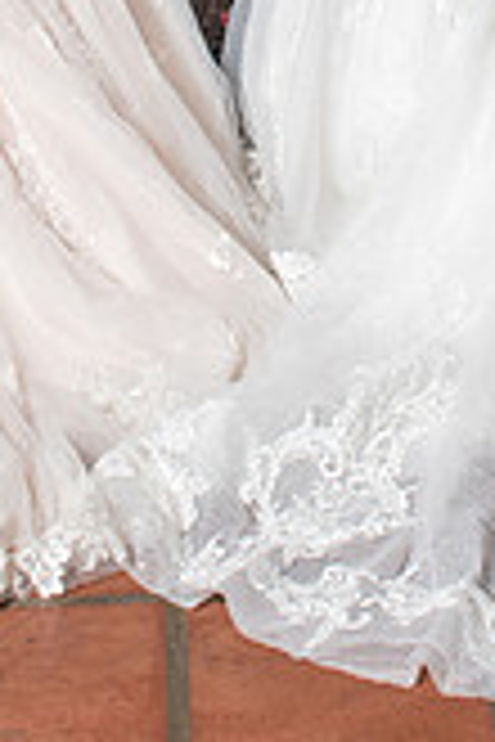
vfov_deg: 16.5
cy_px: -331
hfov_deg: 12.0
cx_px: 231
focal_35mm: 114
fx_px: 2351
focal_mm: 24
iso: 250
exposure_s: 1/200
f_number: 5.6
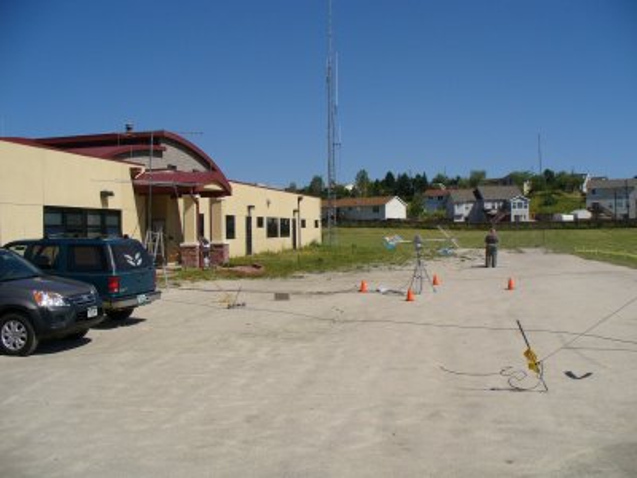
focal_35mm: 37
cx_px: 318
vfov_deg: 38.7
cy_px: 239
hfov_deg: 50.1
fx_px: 681
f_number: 5.6
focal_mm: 6.1
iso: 80
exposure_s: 1/640
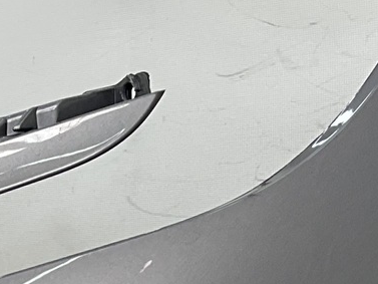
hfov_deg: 12.1
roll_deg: +5.6
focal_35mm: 155
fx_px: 1693
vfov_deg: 8.9
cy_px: 611
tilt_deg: -17.8
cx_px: -214
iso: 16
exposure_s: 1/123
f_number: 1.8
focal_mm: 3
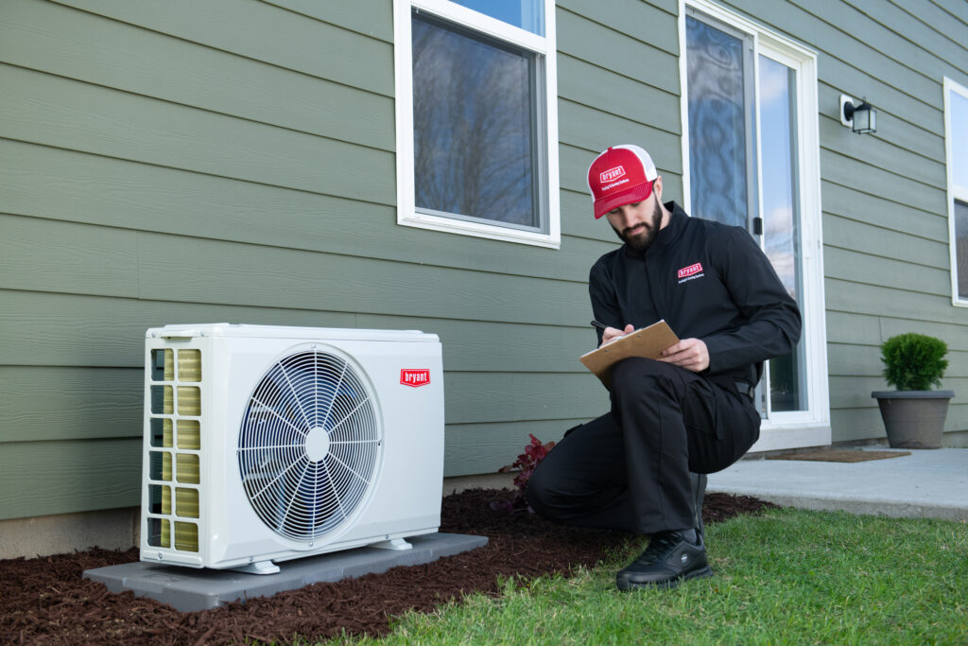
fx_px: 1291
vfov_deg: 28.1
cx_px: 484
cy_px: 323
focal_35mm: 48
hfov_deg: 41.1
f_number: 4.5
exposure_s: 1/640
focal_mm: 48
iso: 400
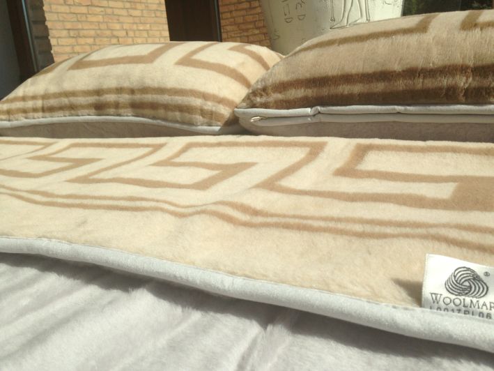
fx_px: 471
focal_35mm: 33
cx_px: 247
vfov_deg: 43.0
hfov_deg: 55.3
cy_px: 186
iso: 50
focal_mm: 4.13
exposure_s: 1/2088
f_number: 2.4
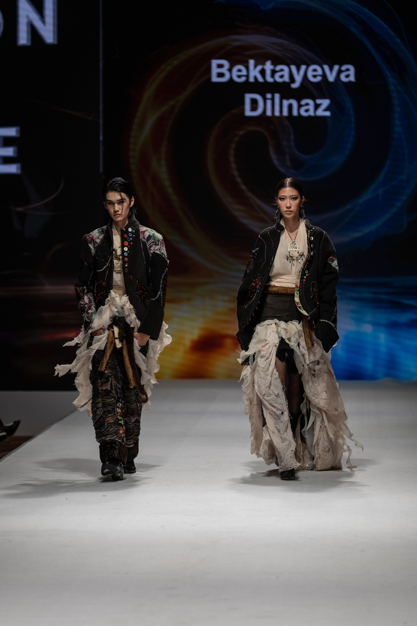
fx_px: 3475
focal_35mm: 200
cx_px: 208
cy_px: 313
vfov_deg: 10.3
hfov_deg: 6.9
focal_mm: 200
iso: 200
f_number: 2.8
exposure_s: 1/400
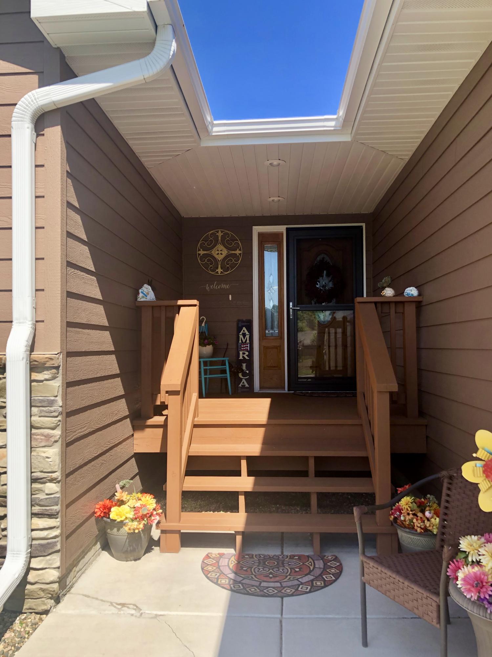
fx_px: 531
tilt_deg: +1.8
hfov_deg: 49.7
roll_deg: +0.7
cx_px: 246
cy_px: 328
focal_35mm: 28
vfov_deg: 63.5
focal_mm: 4
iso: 20
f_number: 1.8
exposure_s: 1/615
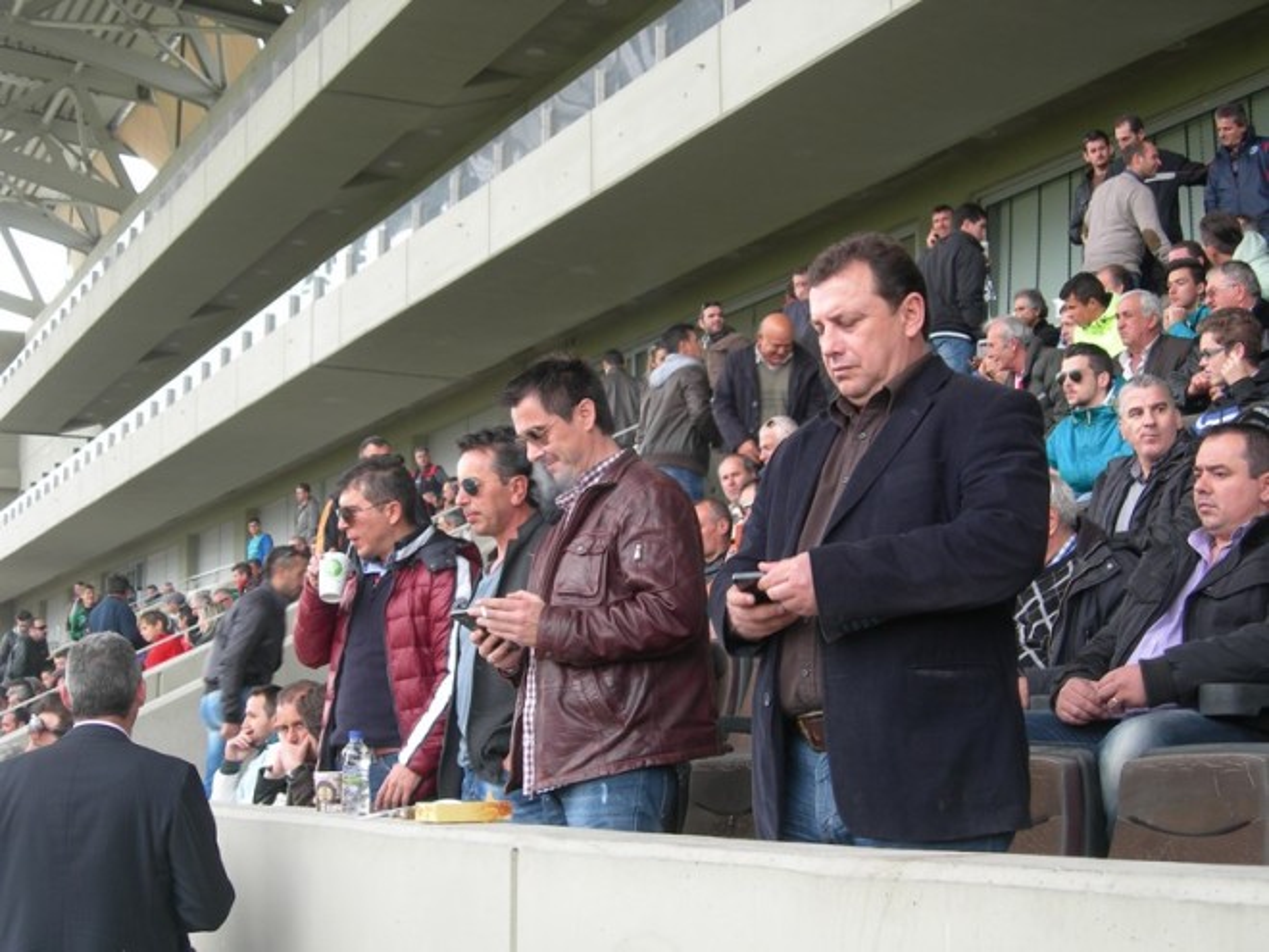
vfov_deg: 28.6
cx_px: 634
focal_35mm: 51
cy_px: 476
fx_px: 1870
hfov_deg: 37.5
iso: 50
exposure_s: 1/72.8
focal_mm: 10.6
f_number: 3.2
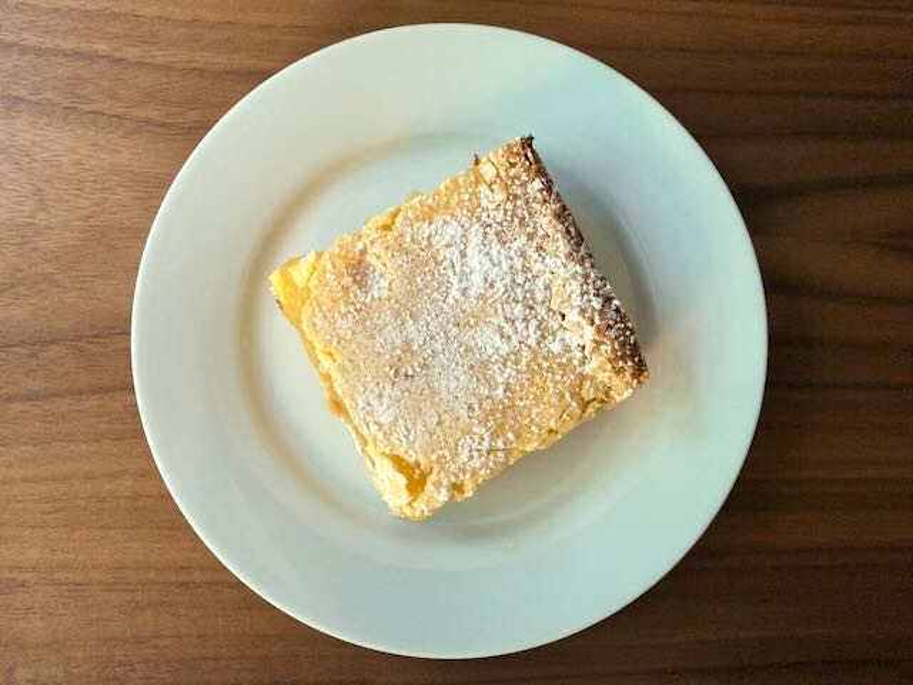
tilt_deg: -85.6
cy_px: 342
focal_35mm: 24
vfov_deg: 56.8
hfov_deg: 71.6
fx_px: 633
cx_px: 456
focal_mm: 2.22
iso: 500
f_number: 2.2
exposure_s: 1/60
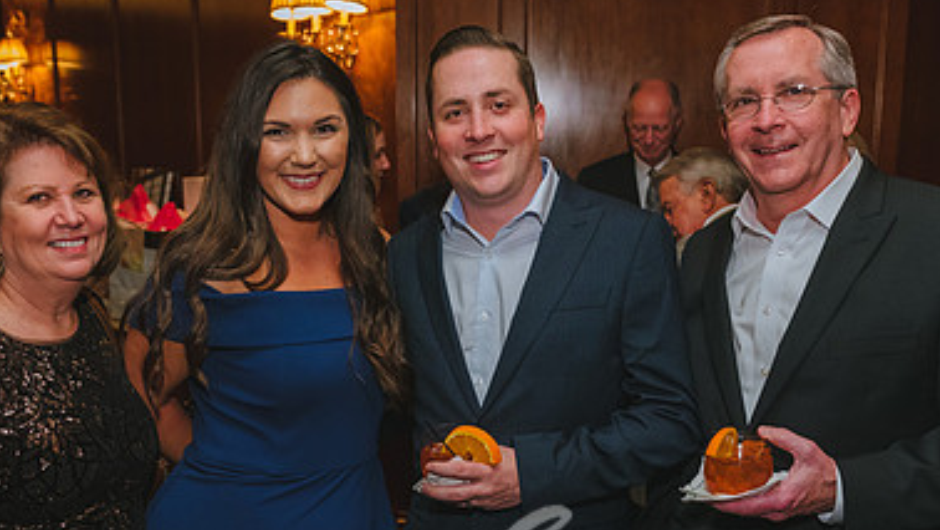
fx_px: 1122
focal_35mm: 45
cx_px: 428
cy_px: 365
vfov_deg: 26.4
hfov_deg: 45.4
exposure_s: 1/160
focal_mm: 28
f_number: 4
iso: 3200
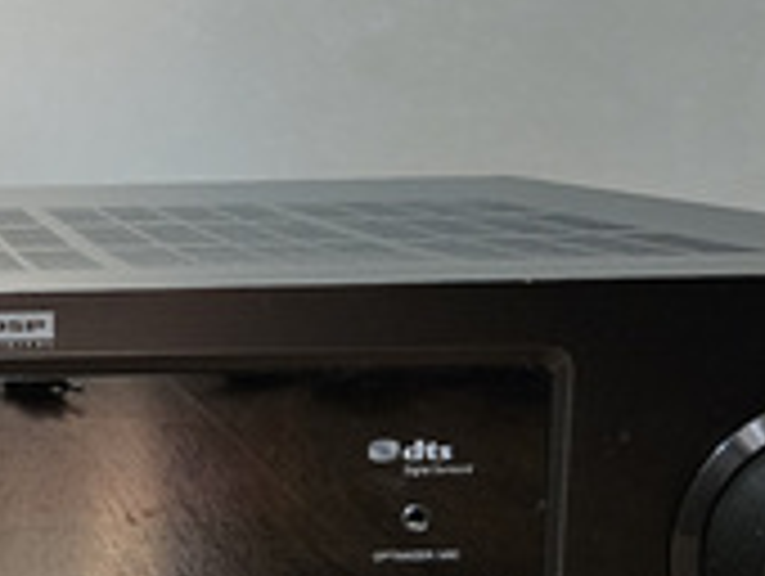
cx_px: -140
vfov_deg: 18.1
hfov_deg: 22.3
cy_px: 432
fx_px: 1793
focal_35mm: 81
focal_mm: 5.4
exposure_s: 1/50
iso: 800
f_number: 1.8
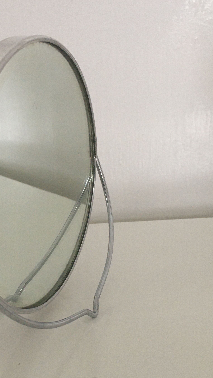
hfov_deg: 25.3
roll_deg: +1.3
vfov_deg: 43.6
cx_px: 64
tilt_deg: -20.1
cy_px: 214
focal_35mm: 47
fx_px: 472
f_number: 2.2
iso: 160
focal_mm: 4.15
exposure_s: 1/33
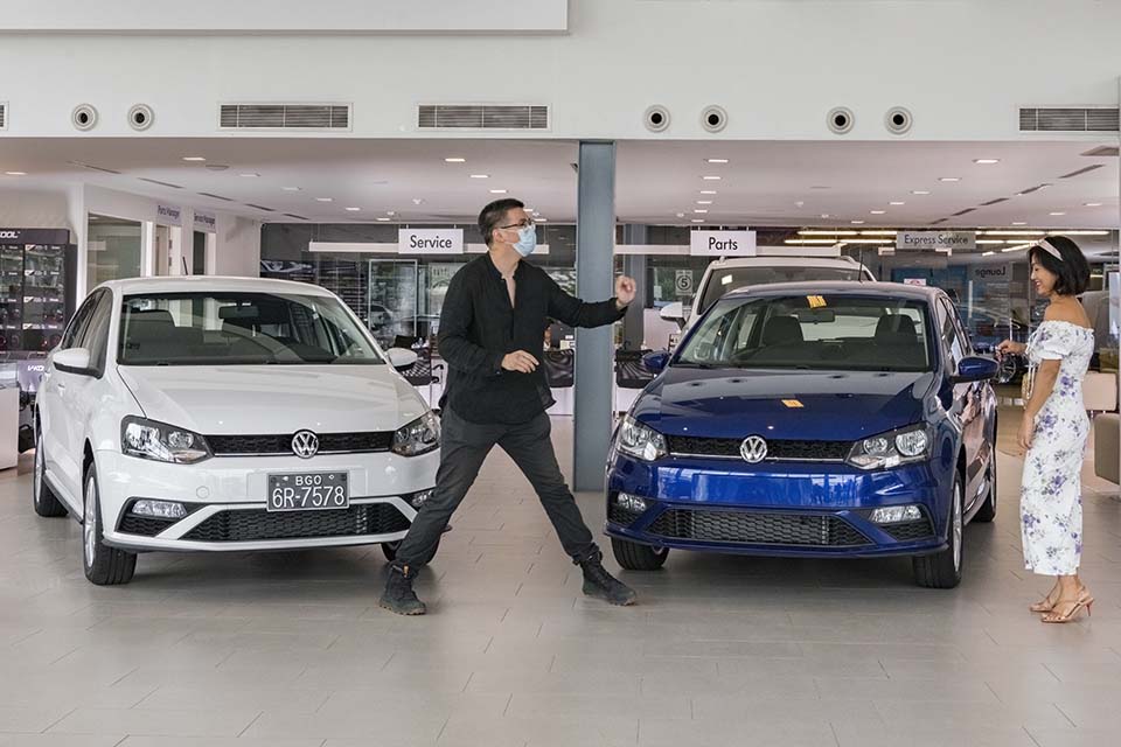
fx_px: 1121
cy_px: 374
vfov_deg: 36.9
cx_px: 560
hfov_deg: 53.1
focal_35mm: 36
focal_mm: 36
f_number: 11
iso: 1250
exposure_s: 1/250
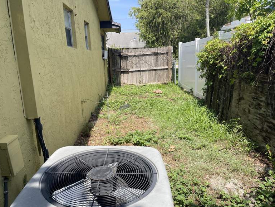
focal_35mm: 26
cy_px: 107
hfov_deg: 67.3
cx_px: 138
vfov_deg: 53.1
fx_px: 207
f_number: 1.6
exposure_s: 1/1821
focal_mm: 5.1
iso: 32
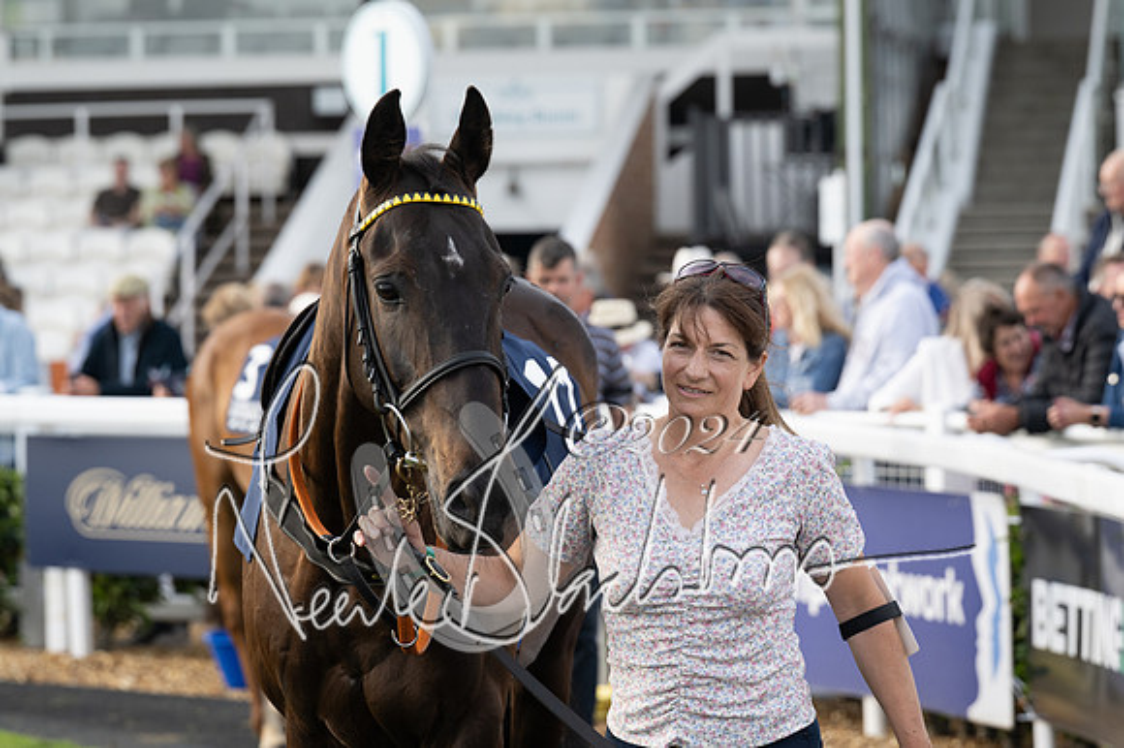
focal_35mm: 157
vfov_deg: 8.7
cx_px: 562
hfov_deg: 13.1
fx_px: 4899
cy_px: 374
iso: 400
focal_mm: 105
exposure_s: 1/800
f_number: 4
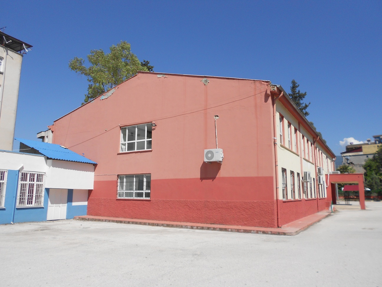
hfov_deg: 67.3
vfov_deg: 53.1
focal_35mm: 26
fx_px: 287
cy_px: 144
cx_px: 191
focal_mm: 4.6
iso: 80
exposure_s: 1/1500
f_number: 3.2
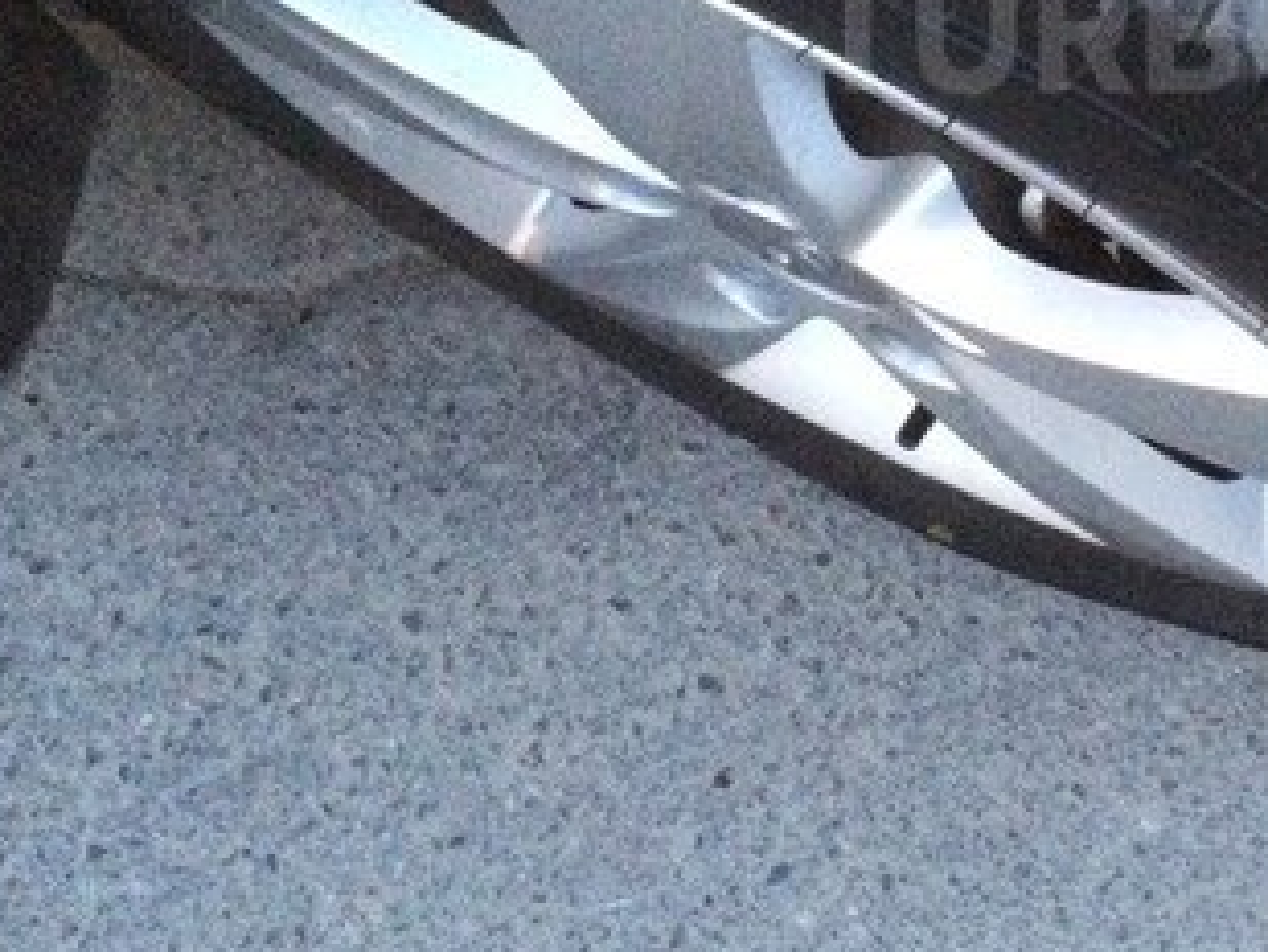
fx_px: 2272
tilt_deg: -62.8
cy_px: 31
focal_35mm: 62
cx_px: 1231
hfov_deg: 29.4
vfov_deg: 22.8
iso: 500
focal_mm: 4.15
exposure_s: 1/17
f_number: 2.2
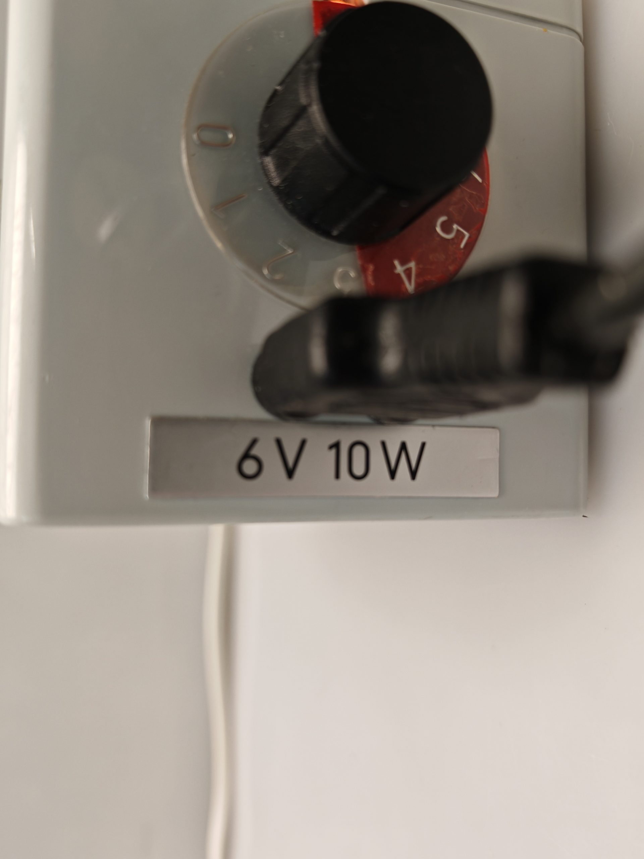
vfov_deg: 65.3
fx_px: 670
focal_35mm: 27
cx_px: 322
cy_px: 430
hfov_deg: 51.4
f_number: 2
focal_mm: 6.83
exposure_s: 1/100
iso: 160
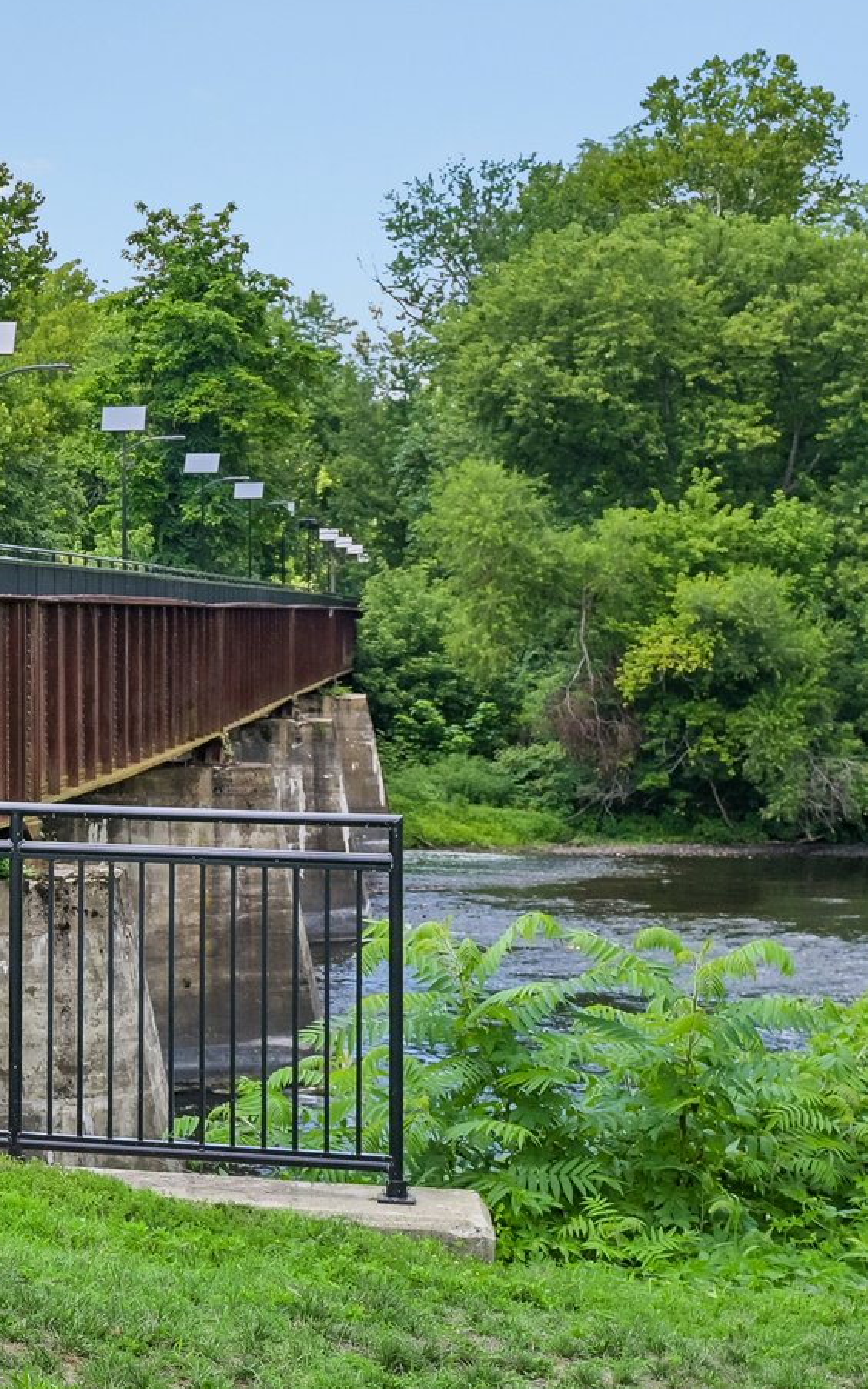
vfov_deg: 25.5
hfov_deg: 14.3
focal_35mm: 81
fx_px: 3065
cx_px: -689
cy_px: 586
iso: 400
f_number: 8
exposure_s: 1/320
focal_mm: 35
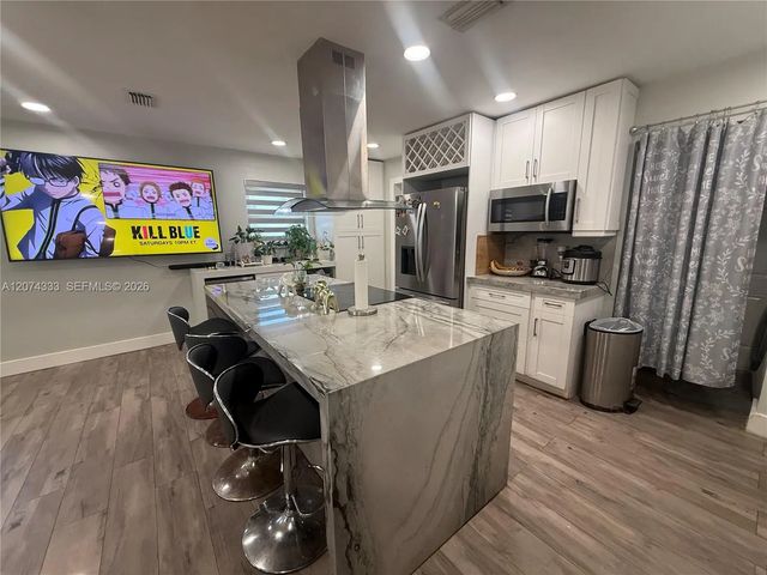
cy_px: 288
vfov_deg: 85.7
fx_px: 310
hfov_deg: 102.1
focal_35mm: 14
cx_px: 384
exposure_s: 1/120
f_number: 2.2
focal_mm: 2.22
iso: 200
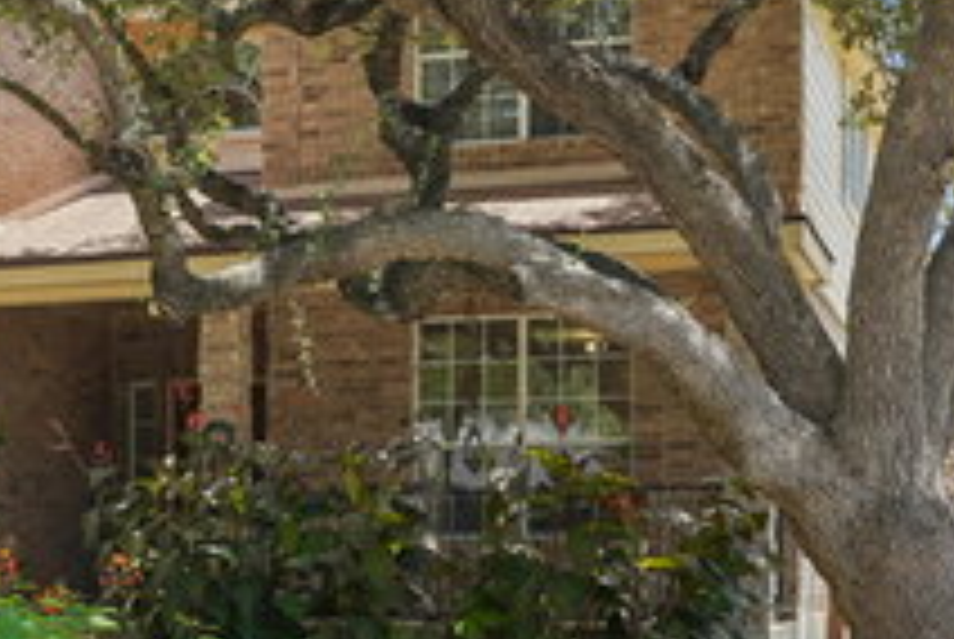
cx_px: 153
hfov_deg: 23.9
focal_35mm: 83
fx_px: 2208
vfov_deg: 16.4
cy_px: 166
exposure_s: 1/50
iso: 100
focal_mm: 34.5
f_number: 8
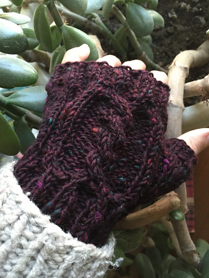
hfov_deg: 48.2
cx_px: 104
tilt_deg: -69.7
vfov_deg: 61.7
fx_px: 233
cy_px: 139
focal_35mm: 29
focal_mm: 4.15
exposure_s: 1/30
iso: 200
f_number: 2.2
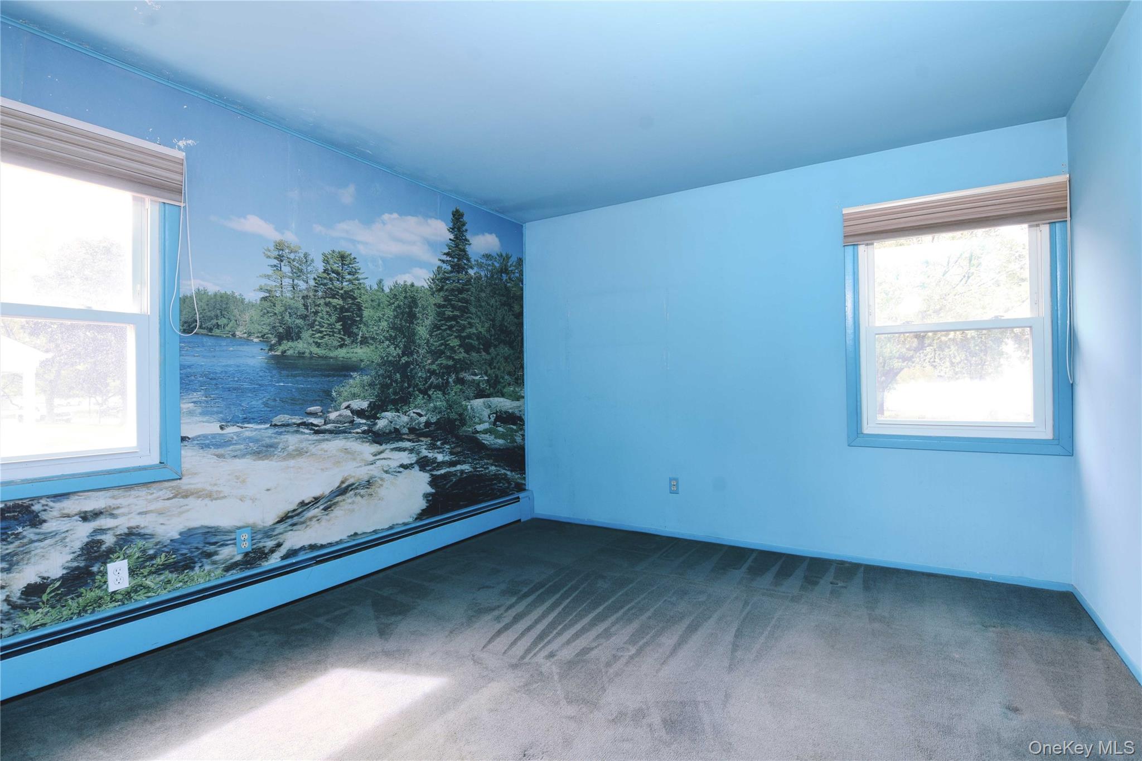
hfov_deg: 95.0
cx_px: 571
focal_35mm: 16
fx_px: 523
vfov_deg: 72.0
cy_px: 380
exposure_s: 1/10
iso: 320
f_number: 9
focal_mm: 11
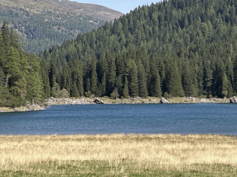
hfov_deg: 12.7
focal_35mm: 154
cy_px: 44
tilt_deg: +2.5
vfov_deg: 9.6
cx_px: 231
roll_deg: -0.1
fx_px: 1054
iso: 32
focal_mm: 9
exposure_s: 1/664
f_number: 2.8
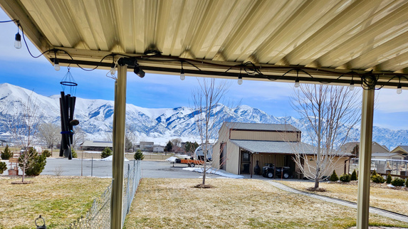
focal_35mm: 28
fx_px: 303
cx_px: 197
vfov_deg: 40.9
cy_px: 156
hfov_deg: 67.9
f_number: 1.8
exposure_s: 1/3758
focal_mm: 5.4
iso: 25
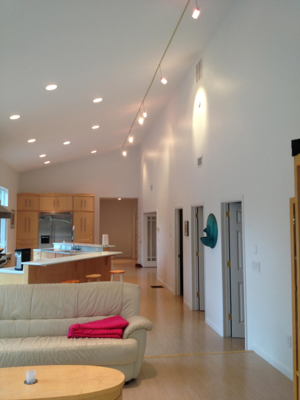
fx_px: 404
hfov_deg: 40.7
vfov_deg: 52.6
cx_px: 150
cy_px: 200
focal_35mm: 35
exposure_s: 1/23
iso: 50
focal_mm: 4.28
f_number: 2.4
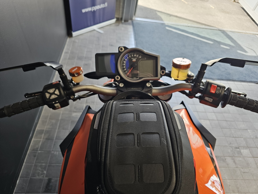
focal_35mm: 23
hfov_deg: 73.9
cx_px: 129
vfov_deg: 58.9
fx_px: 171
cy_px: 97
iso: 125
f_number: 1.7
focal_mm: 6.3
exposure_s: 1/180
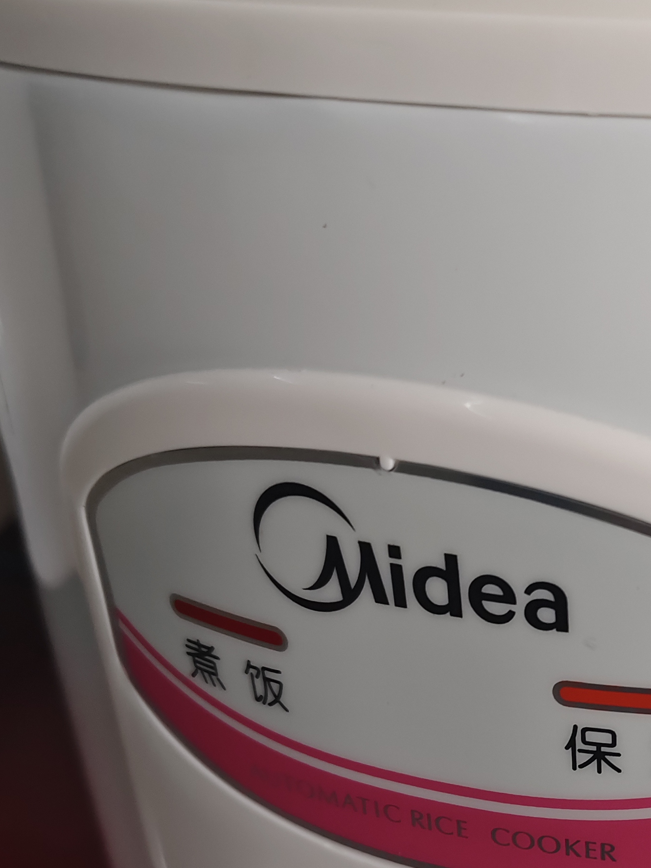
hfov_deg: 26.1
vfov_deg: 35.7
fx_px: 1304
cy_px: 688
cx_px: 701
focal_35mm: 52
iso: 317
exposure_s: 1/100
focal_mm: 5.56
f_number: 1.88
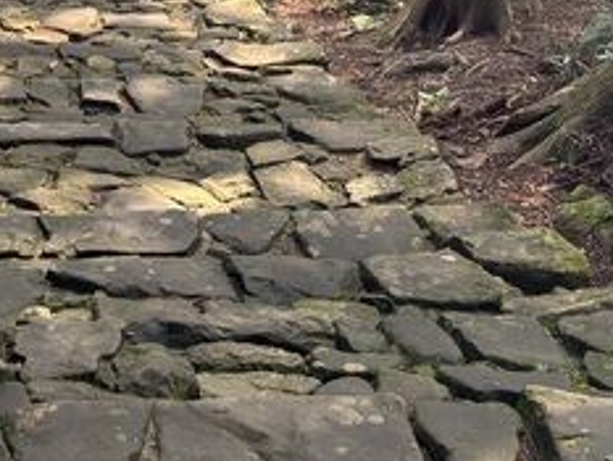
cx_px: -28
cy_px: -265
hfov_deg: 20.7
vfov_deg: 14.9
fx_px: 1612
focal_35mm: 91
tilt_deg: -14.0
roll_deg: -1.3
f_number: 1.6
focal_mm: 5.96
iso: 80
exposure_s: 1/121
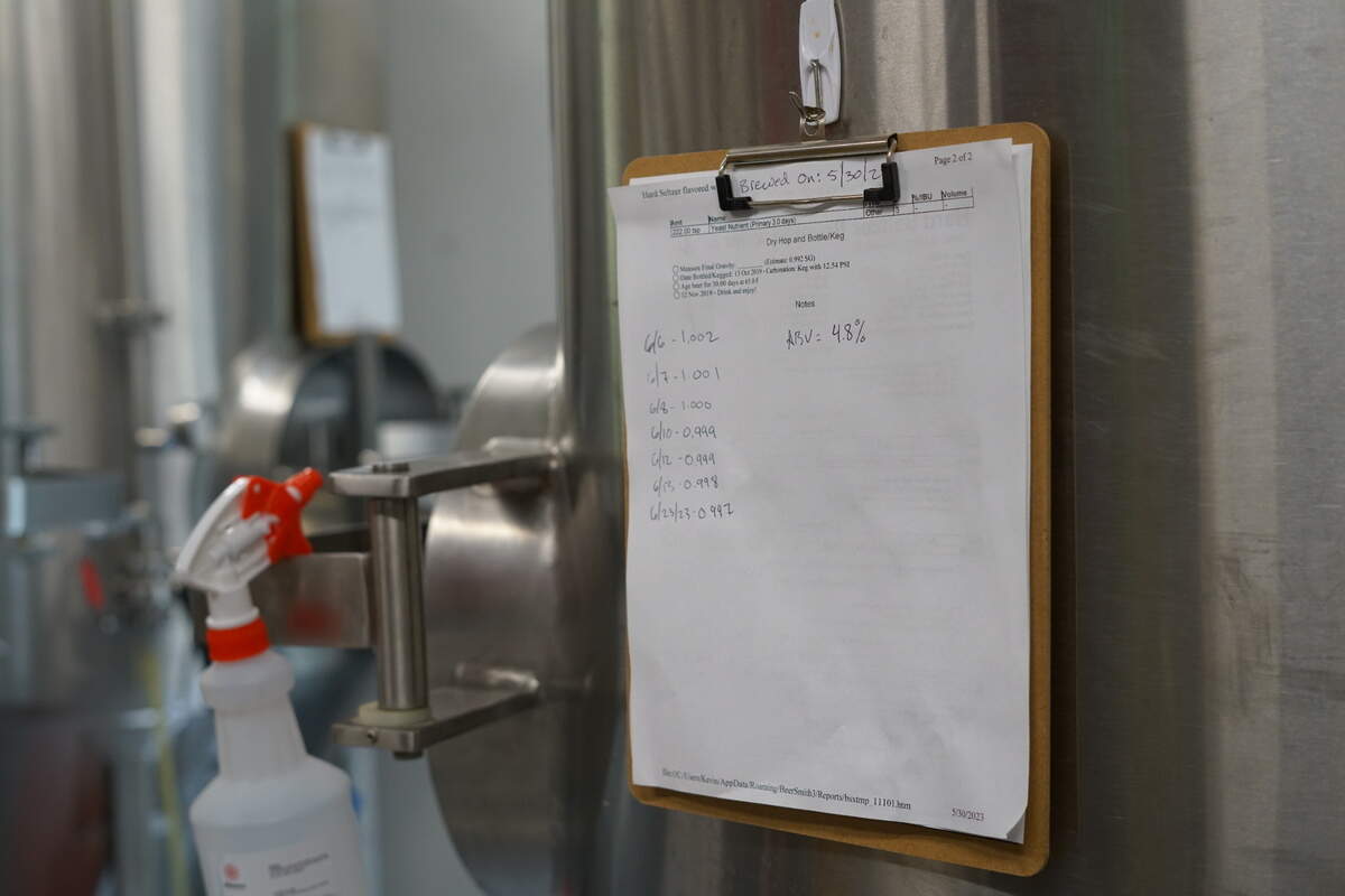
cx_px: 672
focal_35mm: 50
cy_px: 448
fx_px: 1868
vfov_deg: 27.0
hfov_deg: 39.6
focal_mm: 50
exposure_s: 1/160
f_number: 4
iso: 1250
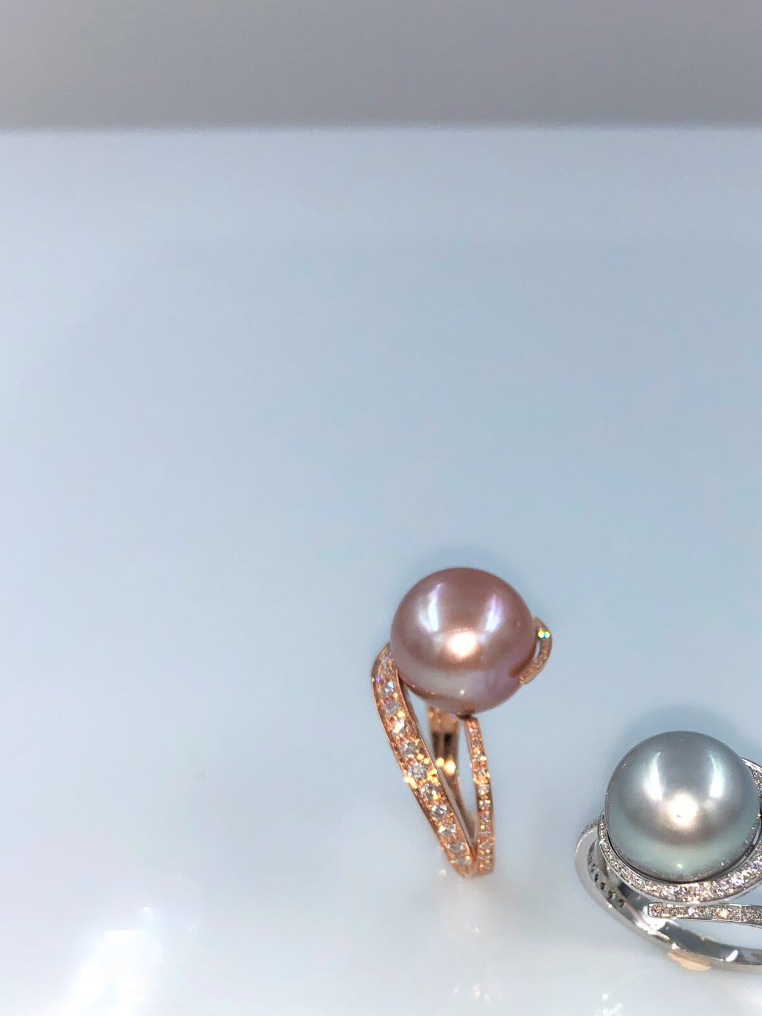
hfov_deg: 31.6
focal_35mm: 45
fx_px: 1321
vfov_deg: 41.2
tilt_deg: -35.2
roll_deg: -0.5
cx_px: 580
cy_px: 726
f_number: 1.8
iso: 20
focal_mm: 4
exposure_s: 1/2183
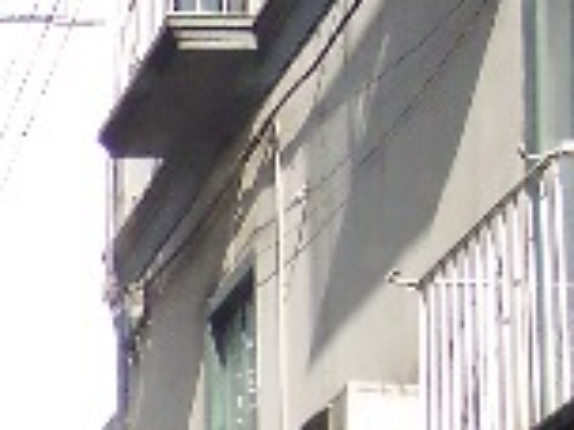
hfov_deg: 9.6
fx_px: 3316
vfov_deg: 7.2
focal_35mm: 200
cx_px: -340
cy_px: 736
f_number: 2.8
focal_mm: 8
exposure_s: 1/700
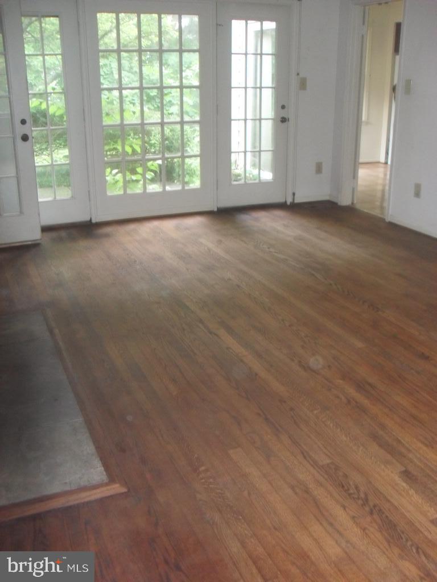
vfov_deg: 52.6
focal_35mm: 35
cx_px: 218
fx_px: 589
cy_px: 291
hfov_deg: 40.7
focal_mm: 6.2
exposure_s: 1/45
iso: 400
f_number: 2.8
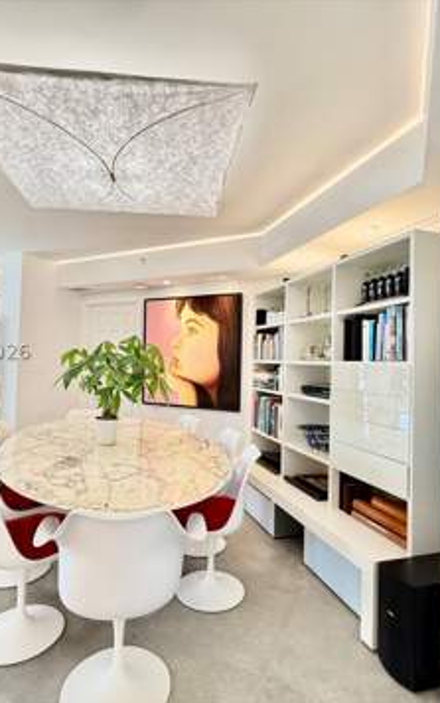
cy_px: 352
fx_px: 383
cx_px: 211
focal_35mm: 20
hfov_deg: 59.7
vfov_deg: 85.0
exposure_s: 1/60
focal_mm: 2.22
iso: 320
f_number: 2.2
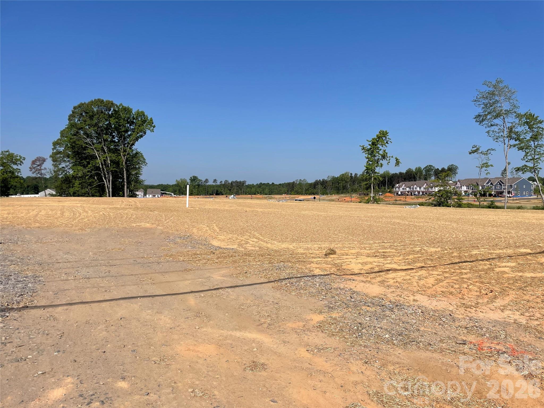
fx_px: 409
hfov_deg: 67.3
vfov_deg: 53.1
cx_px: 272
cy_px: 204
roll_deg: -0.8
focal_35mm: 26
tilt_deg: -2.0
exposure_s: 1/5814
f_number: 1.6
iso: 32
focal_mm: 4.2
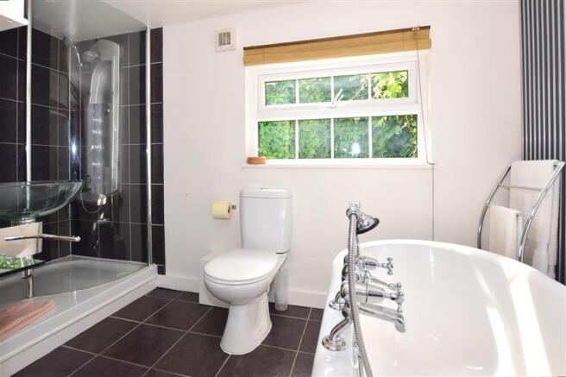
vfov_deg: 77.3
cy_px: 188
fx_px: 236
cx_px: 283
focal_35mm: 15
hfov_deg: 100.4
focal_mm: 10
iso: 400
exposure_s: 1/125
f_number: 5.6
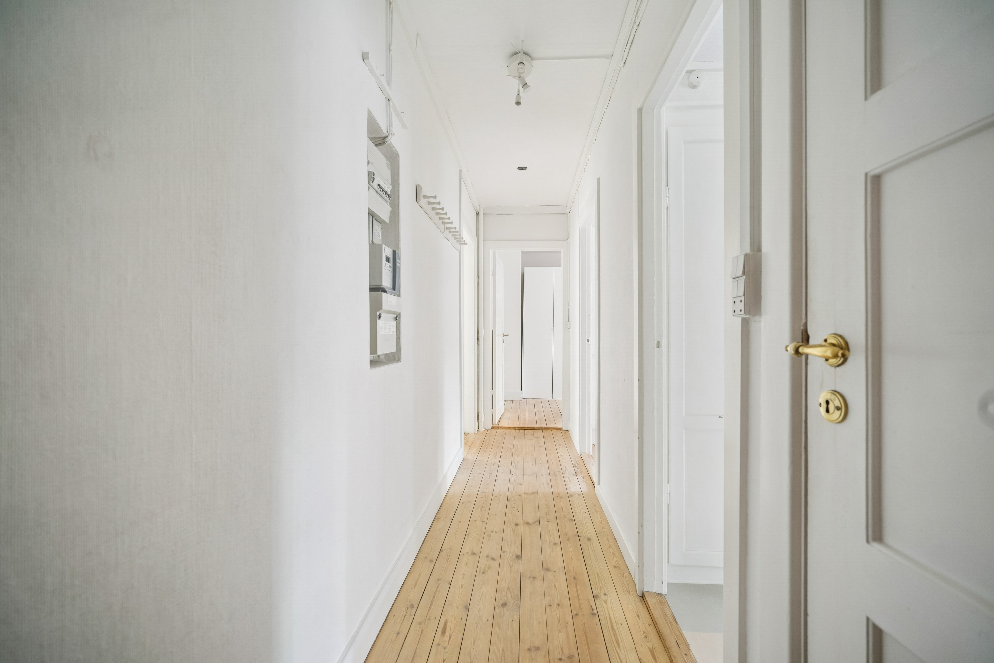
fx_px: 387
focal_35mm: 14
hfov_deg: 104.3
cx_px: 497
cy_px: 332
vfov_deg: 81.2
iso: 320
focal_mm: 14
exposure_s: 1.3
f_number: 5
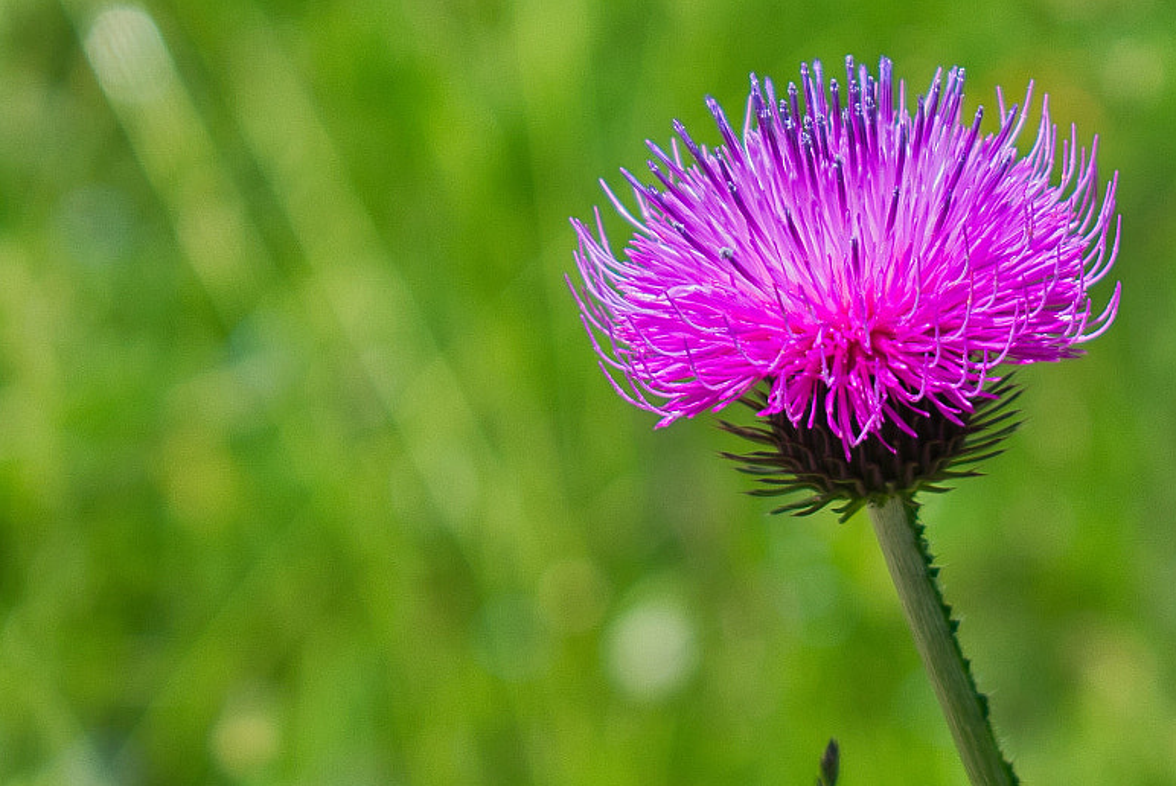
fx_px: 5591
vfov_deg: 8.0
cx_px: 474
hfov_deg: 12.0
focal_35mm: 171
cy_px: 494
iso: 100
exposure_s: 1/400
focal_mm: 55
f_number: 5.6
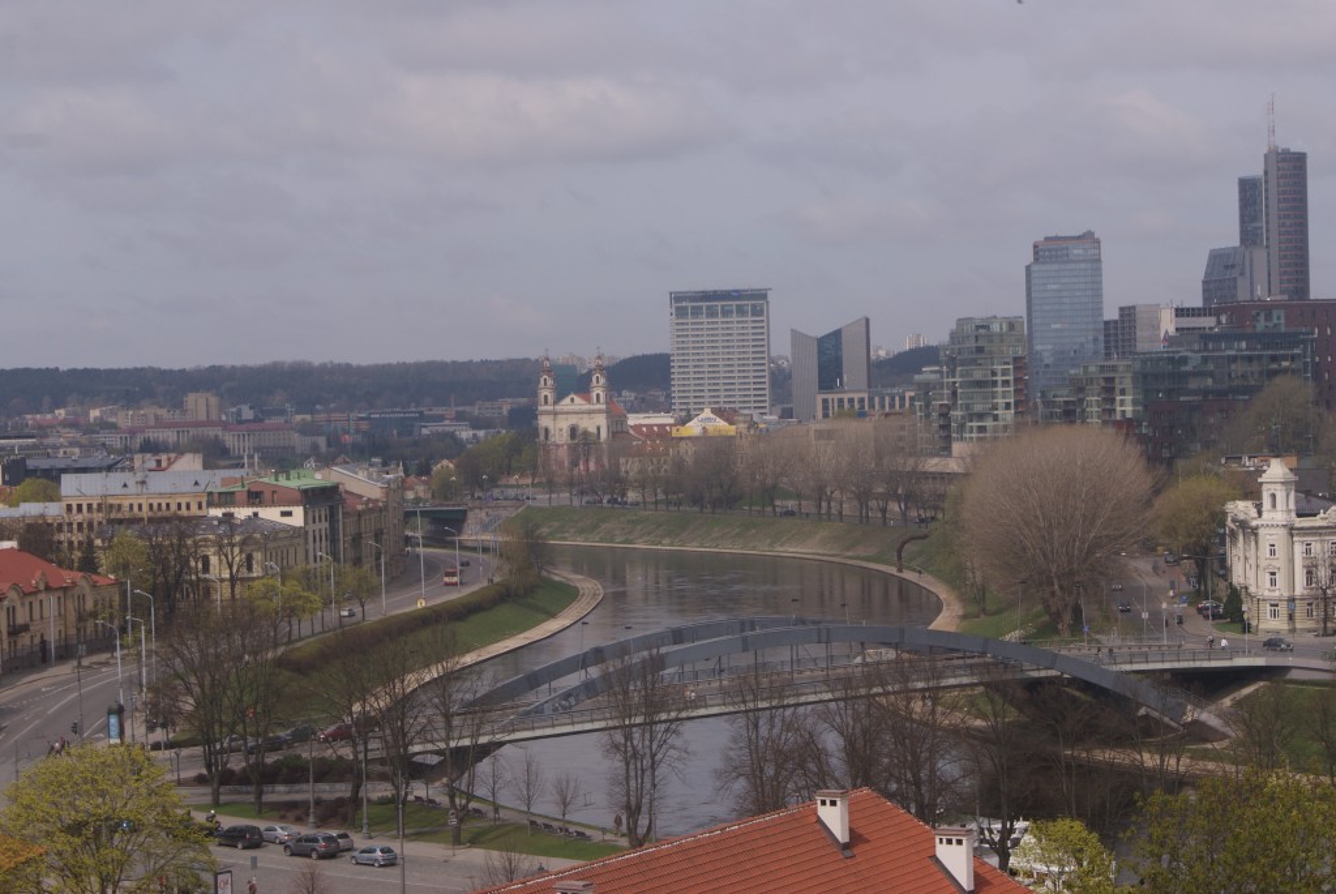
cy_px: 447
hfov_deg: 24.6
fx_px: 3065
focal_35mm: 82
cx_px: 668
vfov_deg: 16.6
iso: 100
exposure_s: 1/125
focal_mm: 55
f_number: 11
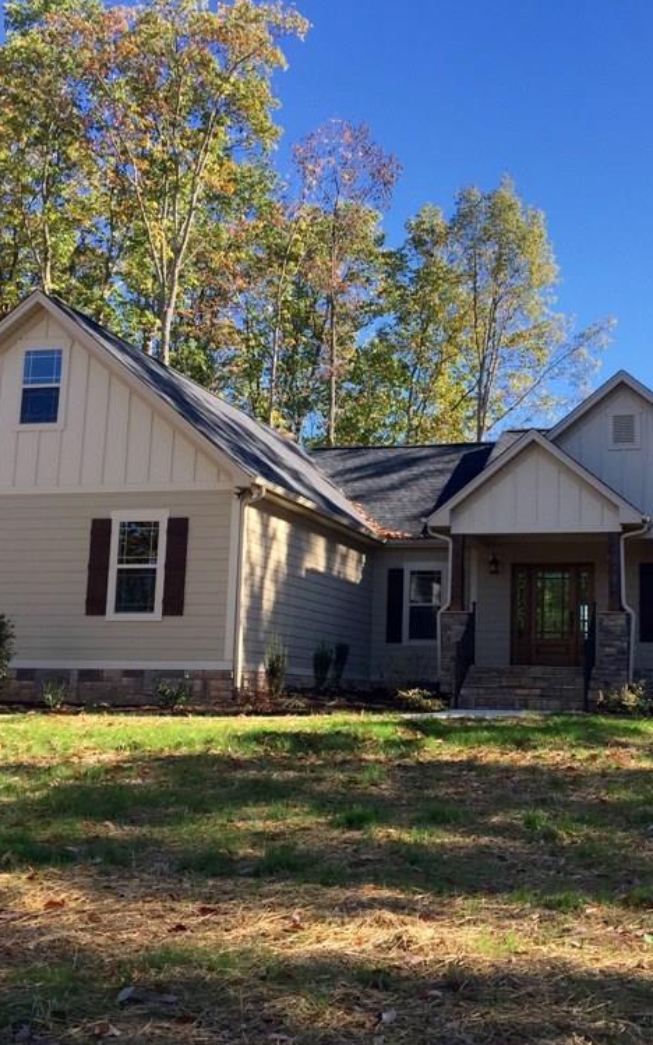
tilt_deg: +9.1
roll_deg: -2.2
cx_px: 452
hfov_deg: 30.2
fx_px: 1196
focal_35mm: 42
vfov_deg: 47.2
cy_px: 522
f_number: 2.2
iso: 32
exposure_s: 1/860
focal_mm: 4.15
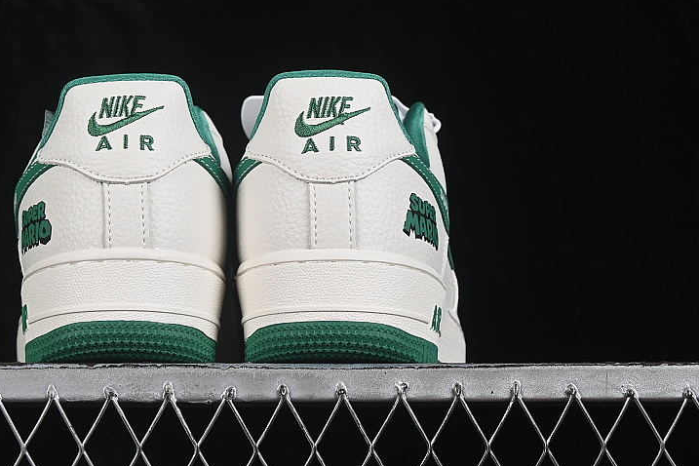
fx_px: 2194
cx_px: 251
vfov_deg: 12.1
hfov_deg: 18.1
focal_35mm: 113
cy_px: 143
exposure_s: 1/80
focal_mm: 50
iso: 160
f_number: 8
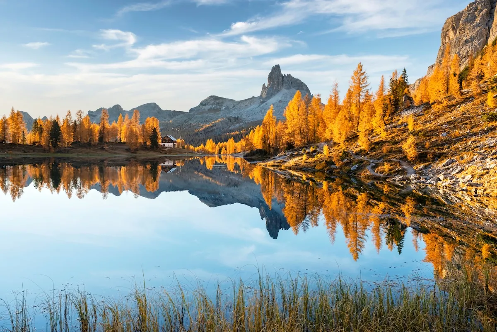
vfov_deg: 44.3
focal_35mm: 30
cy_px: 166
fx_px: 407
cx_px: 248
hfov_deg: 62.8
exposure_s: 1/250
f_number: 8
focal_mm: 29.5
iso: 200
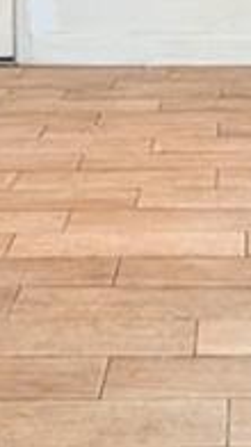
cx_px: 280
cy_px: -75
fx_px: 948
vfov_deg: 24.3
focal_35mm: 80
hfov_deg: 14.7
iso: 721
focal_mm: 2.02
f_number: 1.7
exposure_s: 1/24
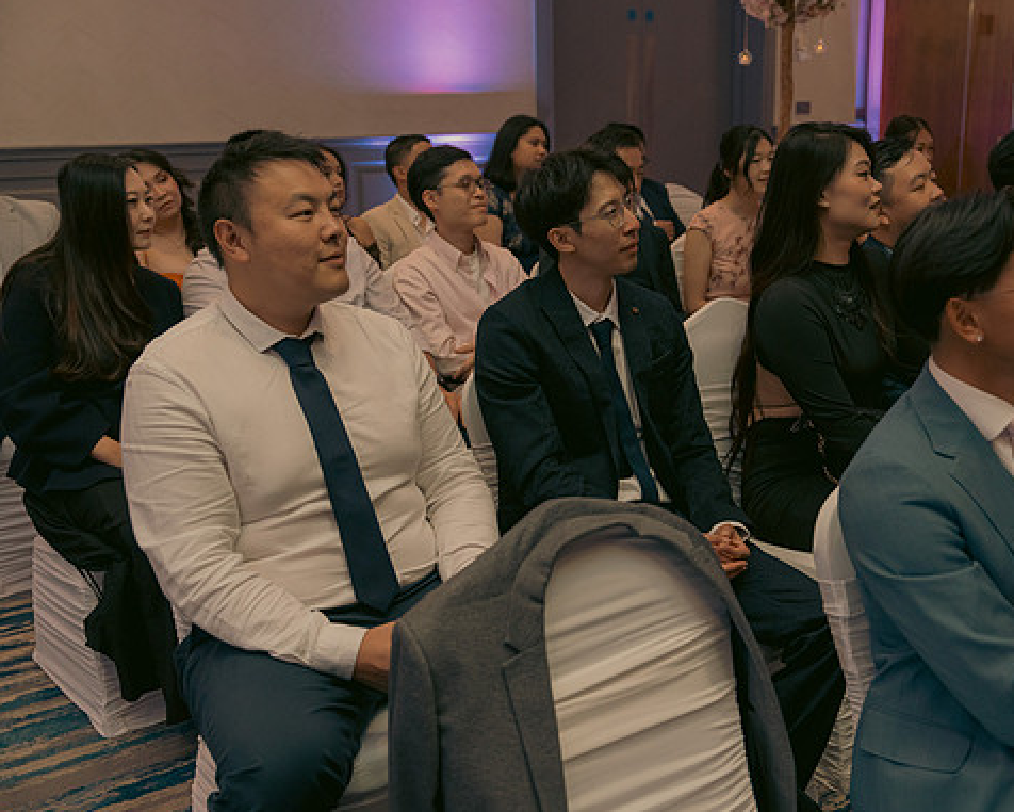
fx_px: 1201
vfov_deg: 37.3
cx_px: 614
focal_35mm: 40
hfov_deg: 45.5
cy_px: 410
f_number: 3.5
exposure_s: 1/160
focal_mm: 35
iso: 2500
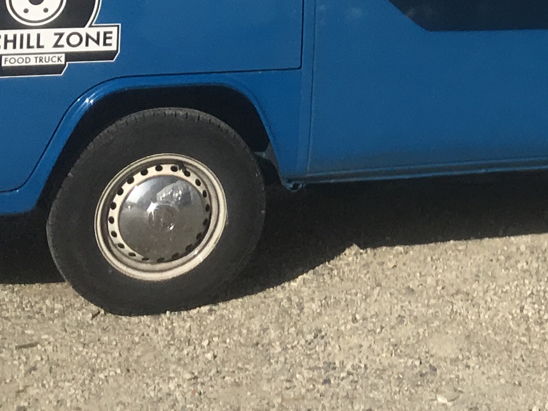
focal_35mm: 123
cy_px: -284
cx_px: 848
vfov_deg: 11.3
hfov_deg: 14.8
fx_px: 1947
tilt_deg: +3.5
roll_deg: -0.1
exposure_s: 1/3077
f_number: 2.2
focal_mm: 4.15
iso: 25
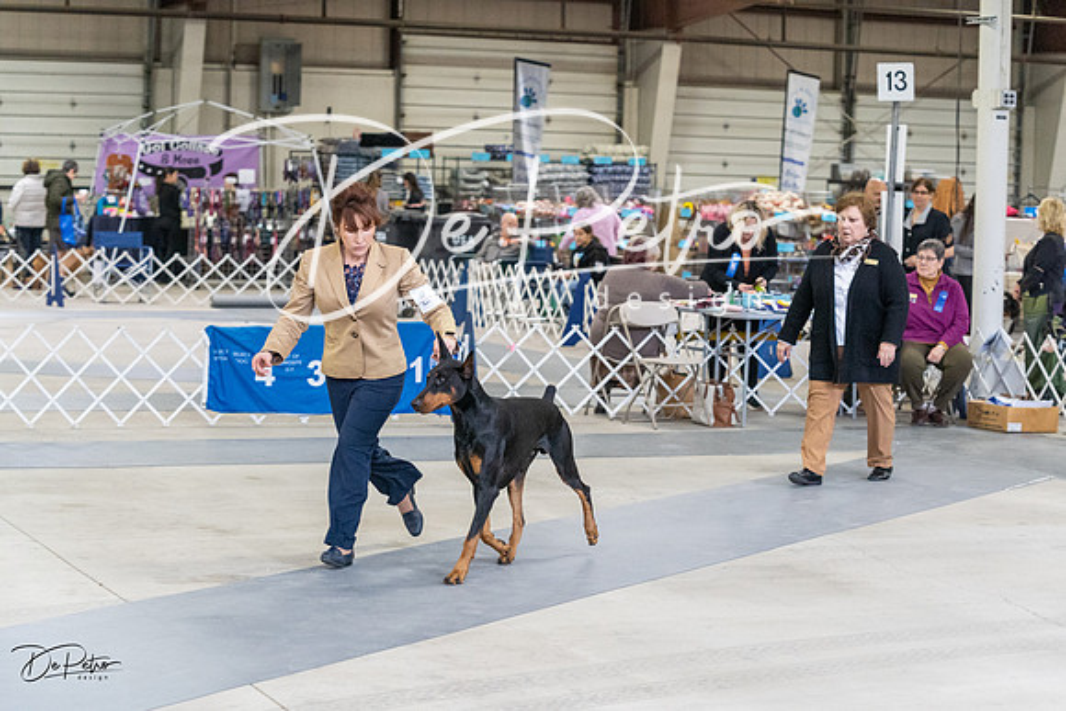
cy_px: 356
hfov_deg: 24.5
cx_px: 533
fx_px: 2458
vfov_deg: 16.5
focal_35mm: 83
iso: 6400
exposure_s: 1/320
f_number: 4
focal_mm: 83
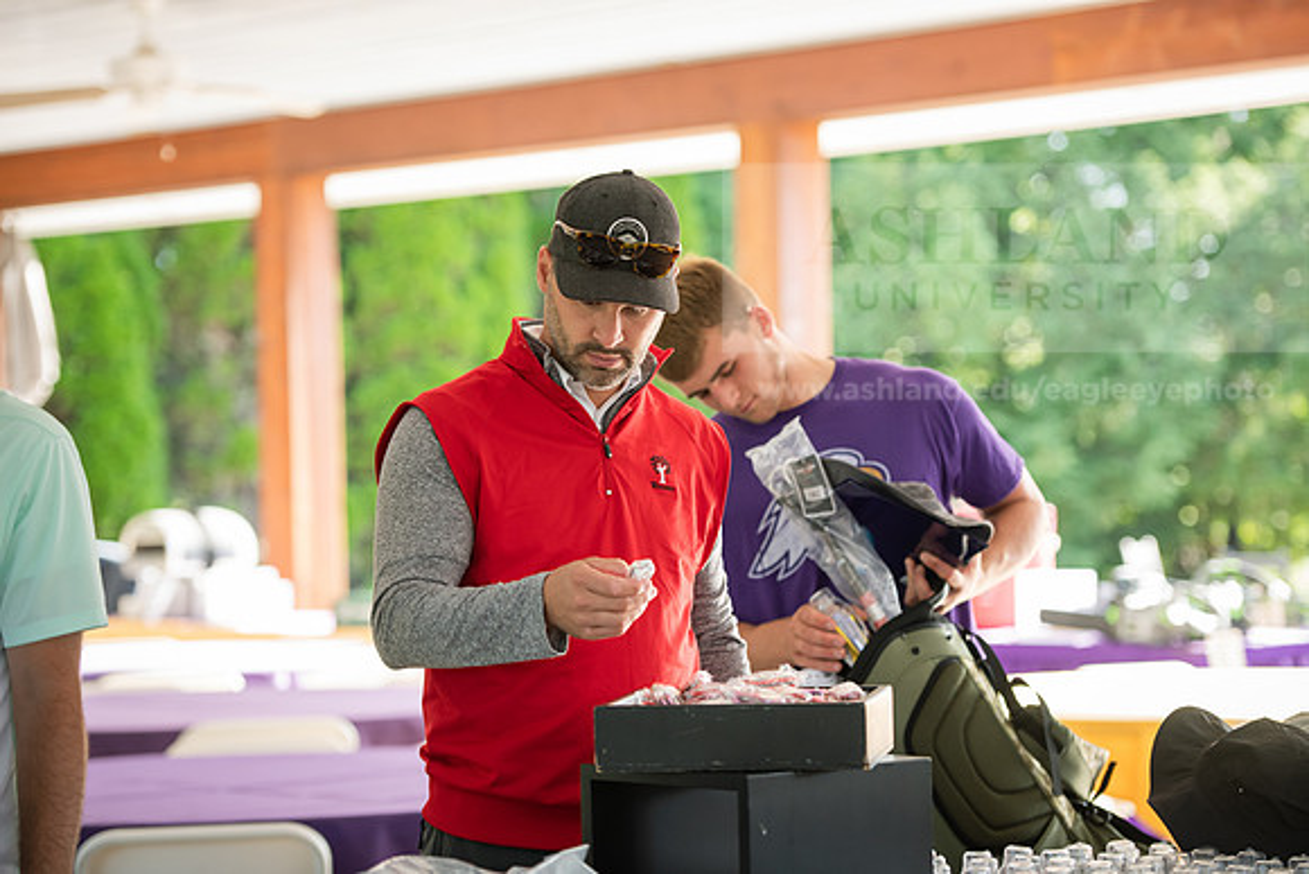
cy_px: 437
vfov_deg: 12.5
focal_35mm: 110
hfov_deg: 18.6
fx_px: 4000
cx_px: 654
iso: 400
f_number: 3.2
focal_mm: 110
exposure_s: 1/200
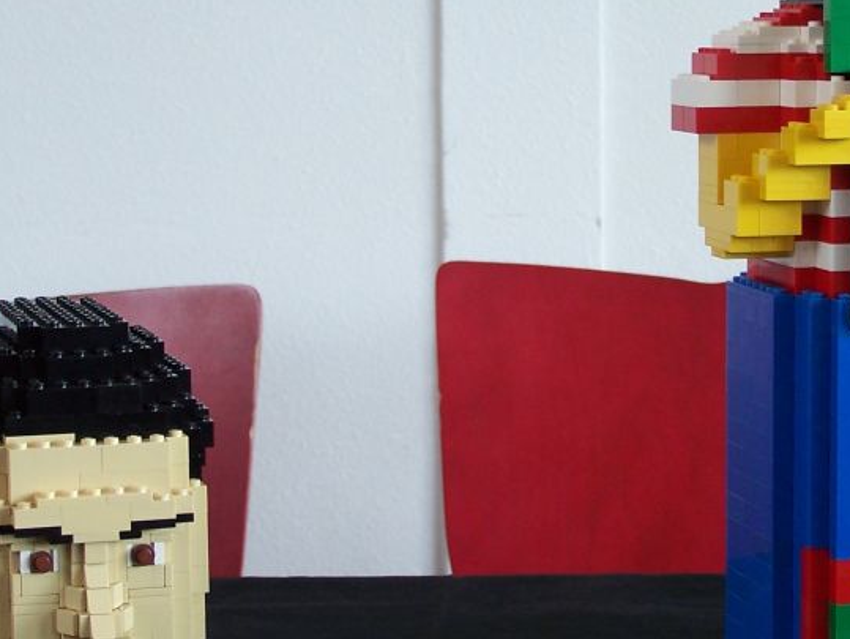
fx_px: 2752
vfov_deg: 13.2
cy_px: 211
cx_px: 516
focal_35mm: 112
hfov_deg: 17.5
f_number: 3.1
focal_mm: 9.8
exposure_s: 1/20
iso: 80
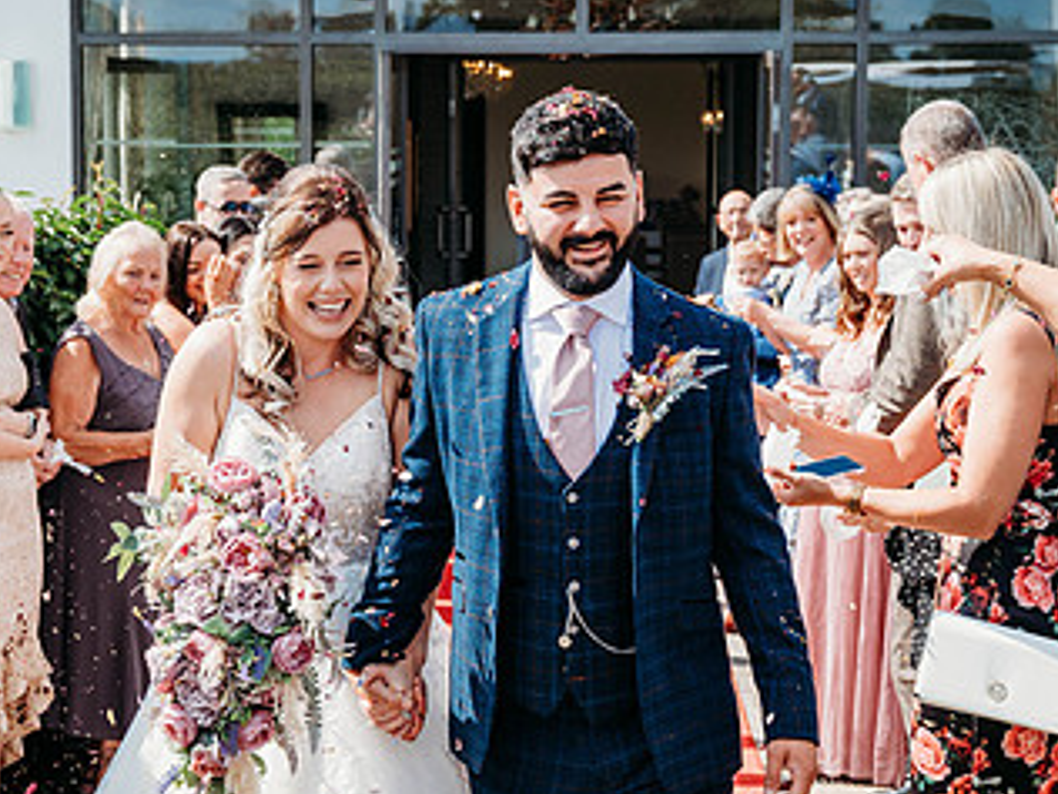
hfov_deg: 23.5
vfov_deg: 17.8
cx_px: 435
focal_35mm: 83
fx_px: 2537
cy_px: 442
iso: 220
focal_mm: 47
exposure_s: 1/800
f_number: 5
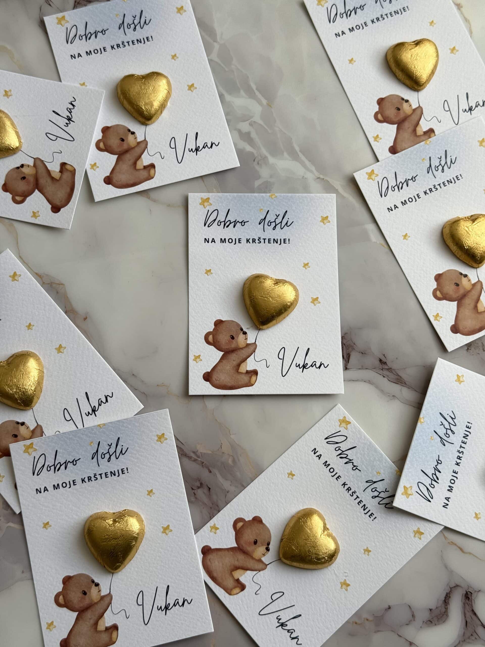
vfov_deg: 39.7
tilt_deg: -77.8
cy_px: 324
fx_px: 897
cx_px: 242
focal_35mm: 48
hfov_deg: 30.3
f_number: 1.78
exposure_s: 1/271
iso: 64
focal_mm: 6.76
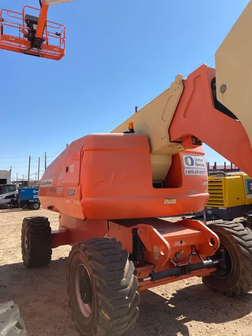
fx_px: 272
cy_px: 168
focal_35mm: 28
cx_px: 126
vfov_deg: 63.4
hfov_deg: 49.8
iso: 20
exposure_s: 1/1736
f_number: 1.8
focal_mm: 3.99
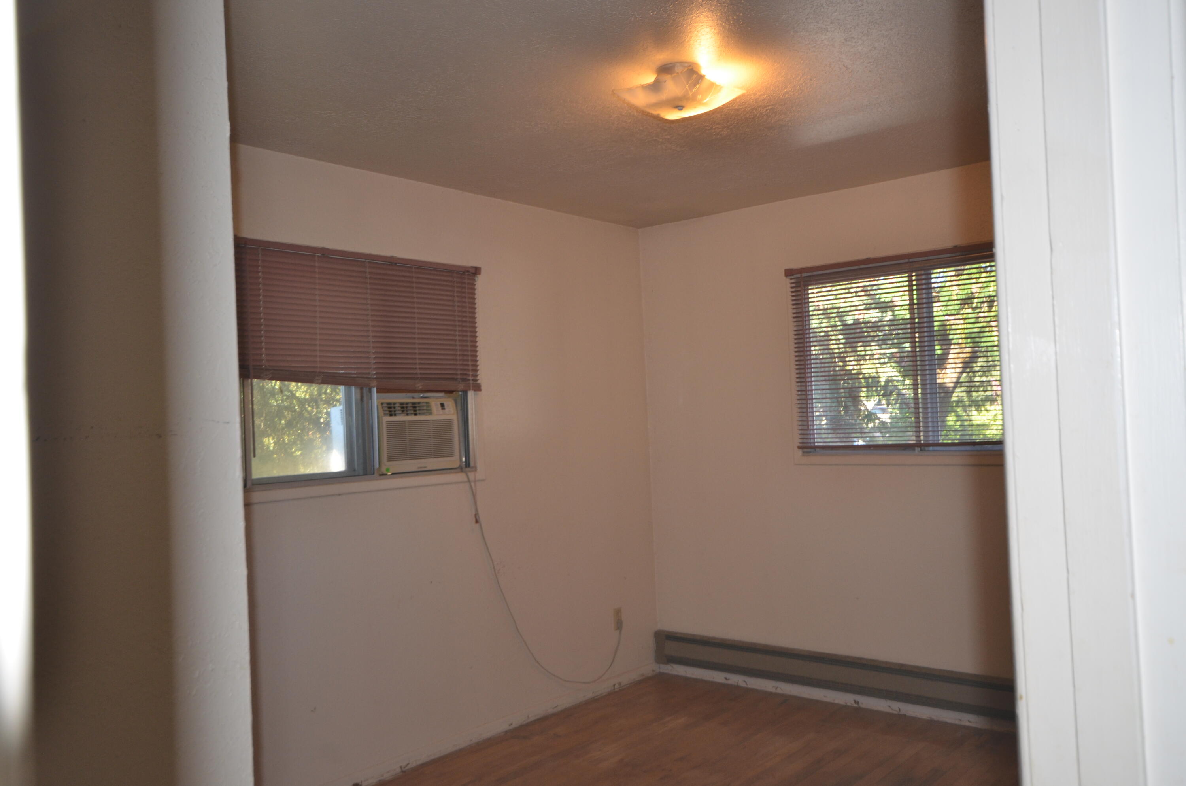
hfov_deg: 62.0
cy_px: 393
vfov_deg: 43.4
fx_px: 986
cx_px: 593
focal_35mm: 30
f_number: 5.6
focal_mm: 20
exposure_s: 1/60
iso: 400
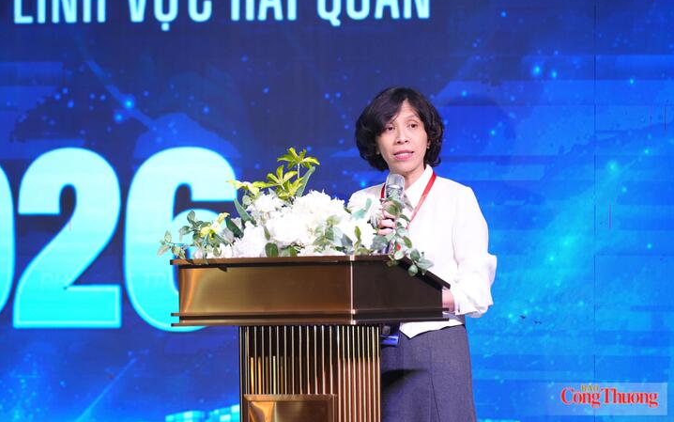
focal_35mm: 184
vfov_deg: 7.1
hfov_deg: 11.4
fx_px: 3380
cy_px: 197
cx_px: 337
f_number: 4
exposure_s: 1/200
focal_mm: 180
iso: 640
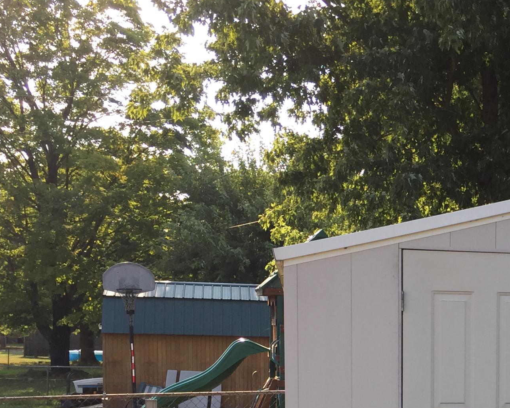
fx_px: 996
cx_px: 534
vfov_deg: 22.1
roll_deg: -2.5
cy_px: 422
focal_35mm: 66
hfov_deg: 26.8
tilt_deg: -3.7
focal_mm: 4.15
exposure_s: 1/391
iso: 32
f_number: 2.2
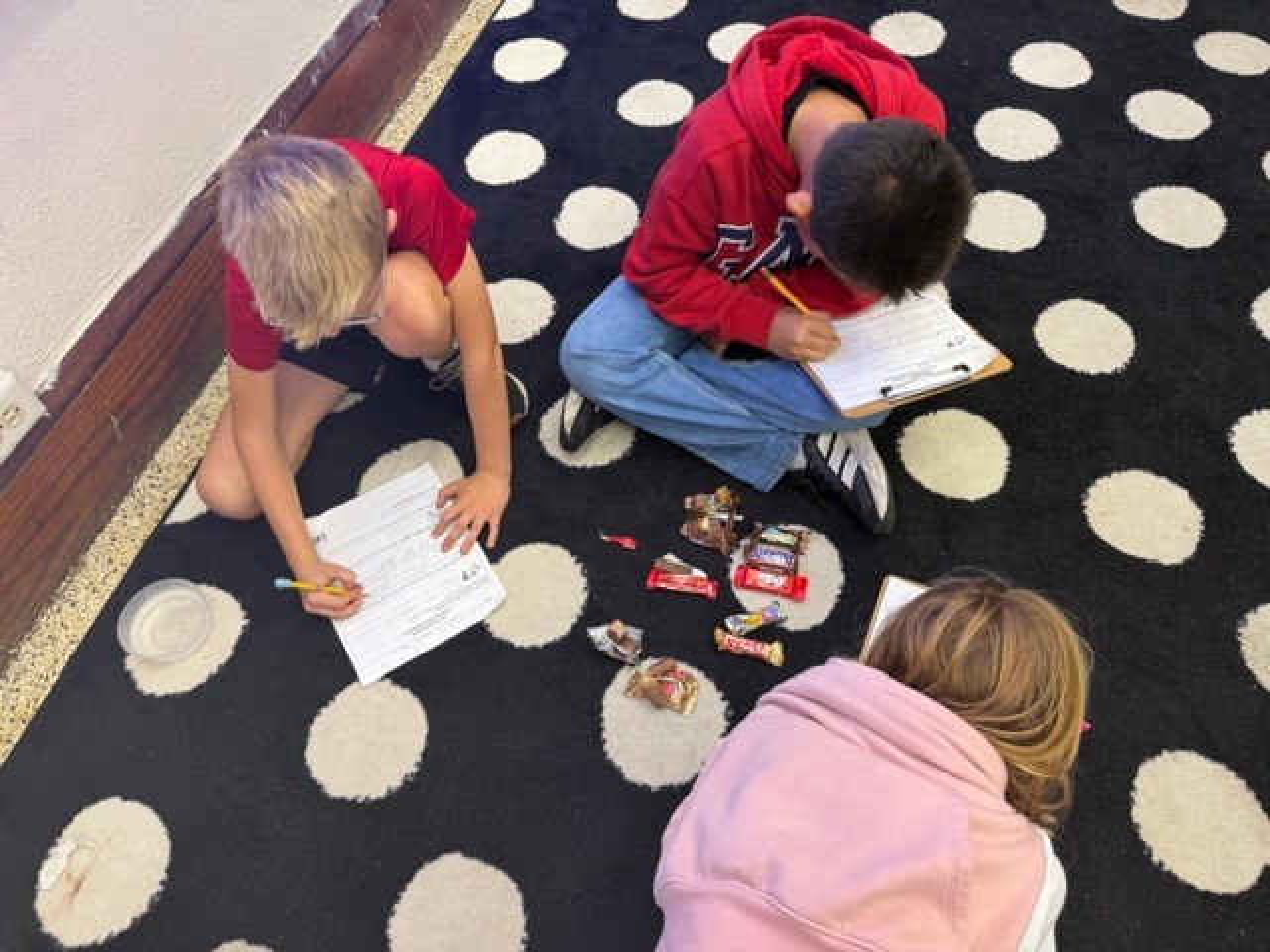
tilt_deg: -57.1
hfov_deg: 71.6
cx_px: 635
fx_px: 881
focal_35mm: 24
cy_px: 476
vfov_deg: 56.8
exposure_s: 1/60
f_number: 1.78
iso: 125
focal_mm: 6.76
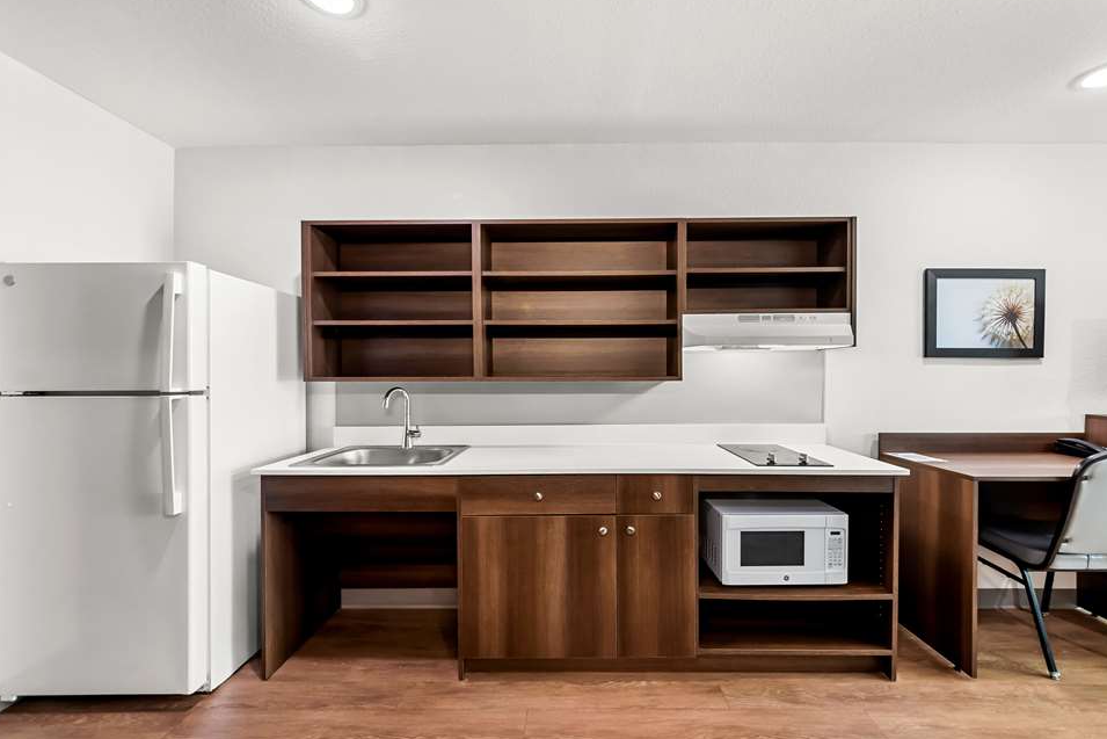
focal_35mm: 15
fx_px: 461
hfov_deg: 100.4
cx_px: 564
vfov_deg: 77.3
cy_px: 360
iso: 500
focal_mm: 14
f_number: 8
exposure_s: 1/15
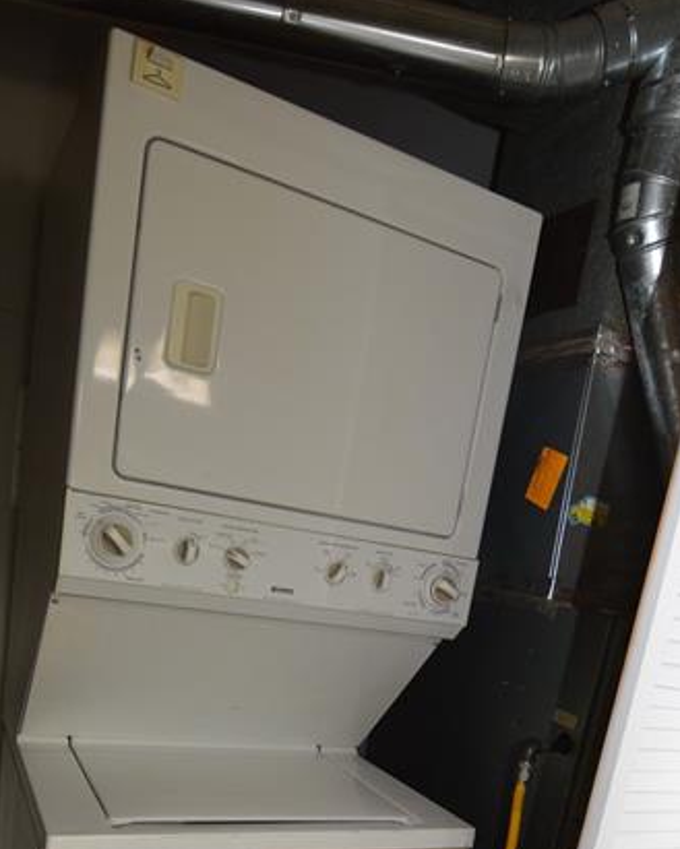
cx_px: 291
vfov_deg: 55.0
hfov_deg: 50.0
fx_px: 726
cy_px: 715
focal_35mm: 29
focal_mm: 11
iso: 400
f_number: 4
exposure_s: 1/60
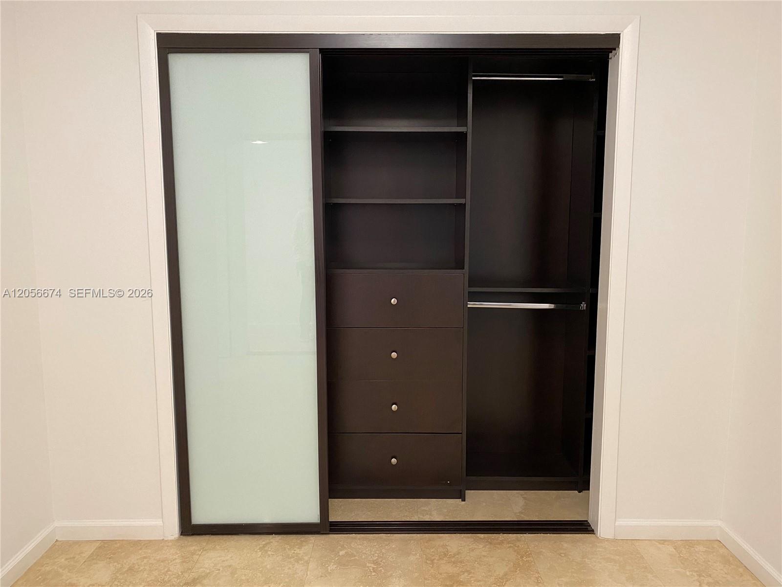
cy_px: 294
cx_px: 391
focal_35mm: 26
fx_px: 587
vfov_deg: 53.1
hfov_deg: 67.3
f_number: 1.8
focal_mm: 4.25
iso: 250
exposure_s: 1/60
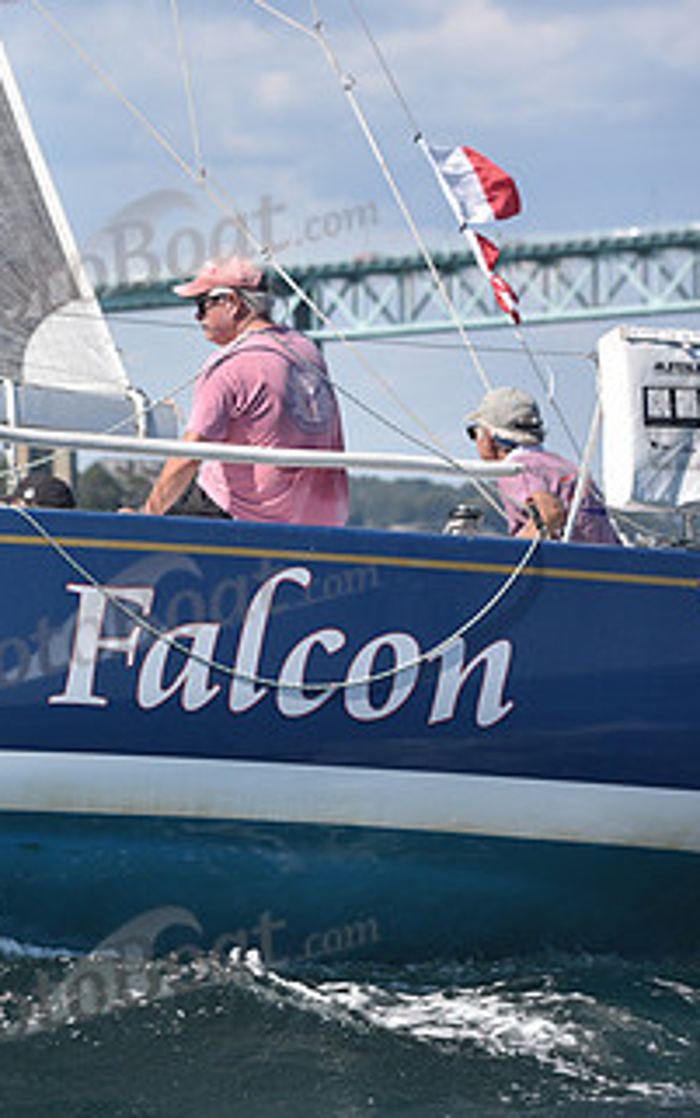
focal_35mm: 184
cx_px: -289
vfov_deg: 11.4
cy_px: 493
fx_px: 5609
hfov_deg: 7.1
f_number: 4.5
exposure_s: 1/1000
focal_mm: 100
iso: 250
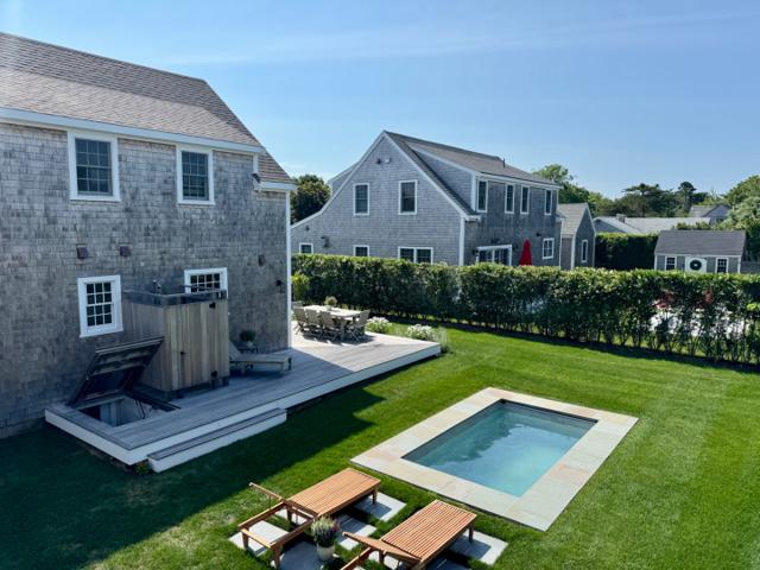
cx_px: 380
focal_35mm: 24
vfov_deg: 56.8
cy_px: 285
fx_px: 527
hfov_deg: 71.6
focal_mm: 6.76
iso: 80
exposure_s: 1/5348
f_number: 1.78
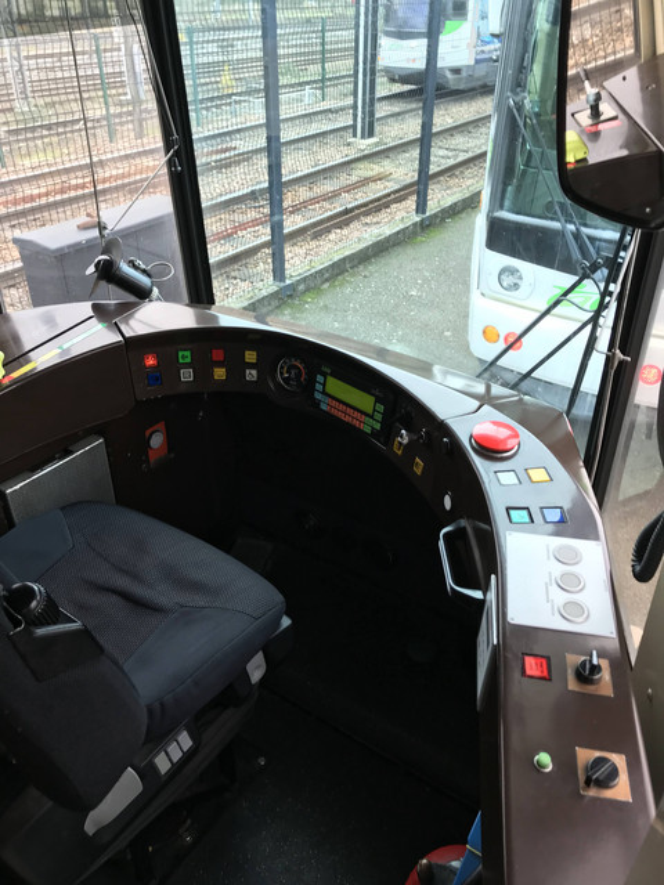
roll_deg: -0.9
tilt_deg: -32.2
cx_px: 332
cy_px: 442
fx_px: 716
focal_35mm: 28
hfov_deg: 49.7
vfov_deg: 63.4
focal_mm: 3.99
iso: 32
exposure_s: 1/50
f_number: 1.8
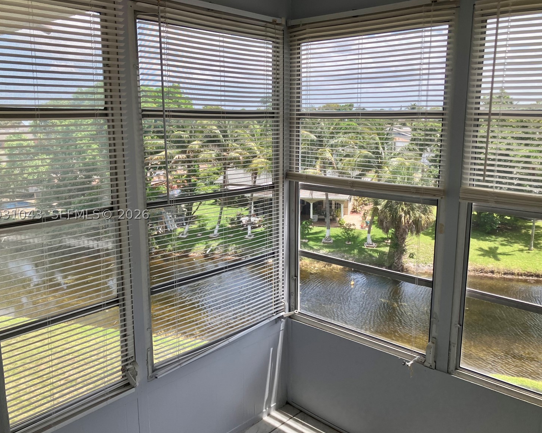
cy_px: 214
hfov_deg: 58.8
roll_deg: +0.4
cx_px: 263
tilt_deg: -9.6
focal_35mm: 30
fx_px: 481
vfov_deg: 48.5
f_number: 1.8
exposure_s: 1/496
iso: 32
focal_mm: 3.99
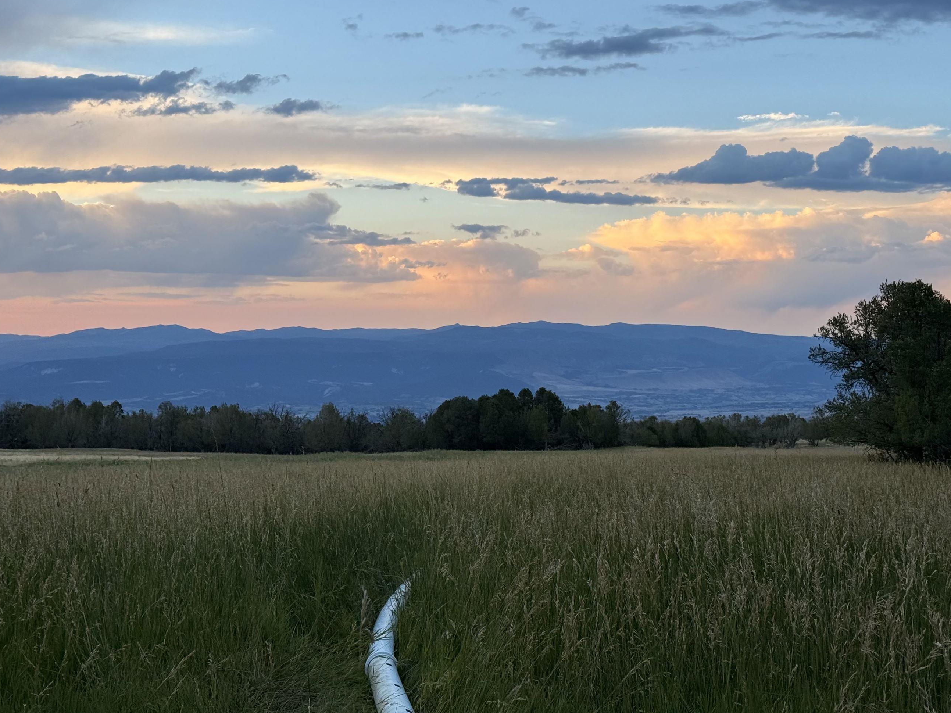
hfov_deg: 33.8
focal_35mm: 57
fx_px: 1566
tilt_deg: +2.6
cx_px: 489
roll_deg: +0.4
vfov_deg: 25.7
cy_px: 342
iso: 64
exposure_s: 1/420
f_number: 1.78
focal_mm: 6.76
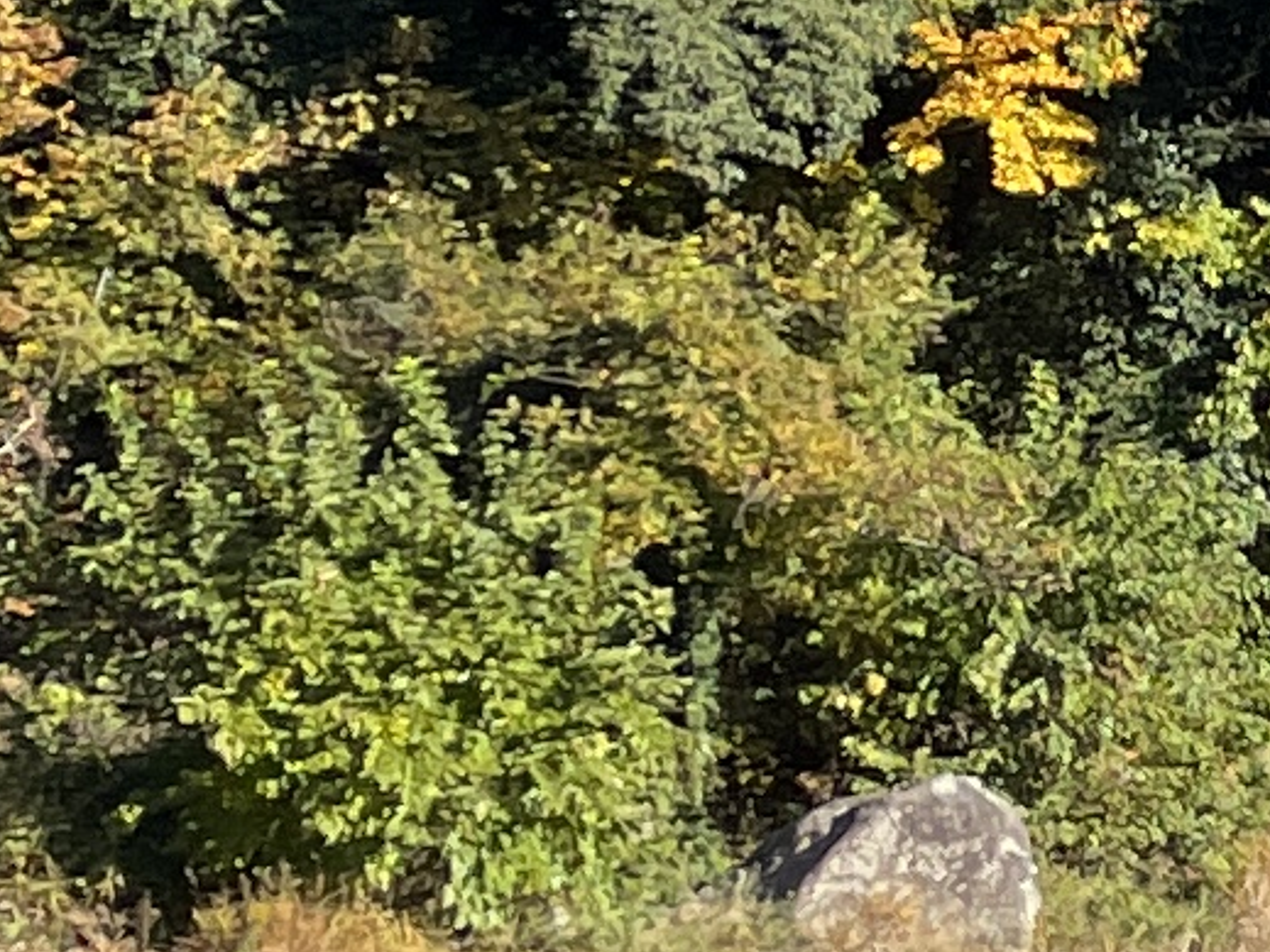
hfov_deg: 7.6
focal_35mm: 202
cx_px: 4671
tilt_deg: +5.2
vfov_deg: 7.3
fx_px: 7409
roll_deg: +0.3
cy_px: -181
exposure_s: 1/1208
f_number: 1.6
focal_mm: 4.2
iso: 32
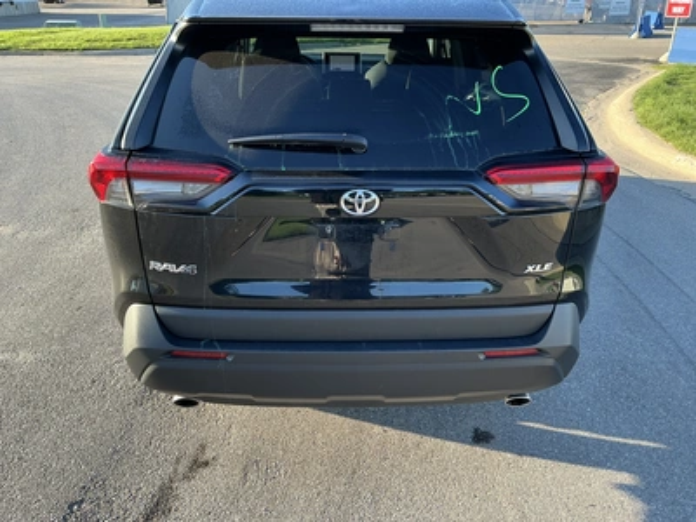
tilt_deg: -25.1
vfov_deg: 49.7
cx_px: 348
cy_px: 261
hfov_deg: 63.4
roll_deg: +0.6
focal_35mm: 28
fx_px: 563
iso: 20
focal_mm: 3
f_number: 1.8
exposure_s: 1/122
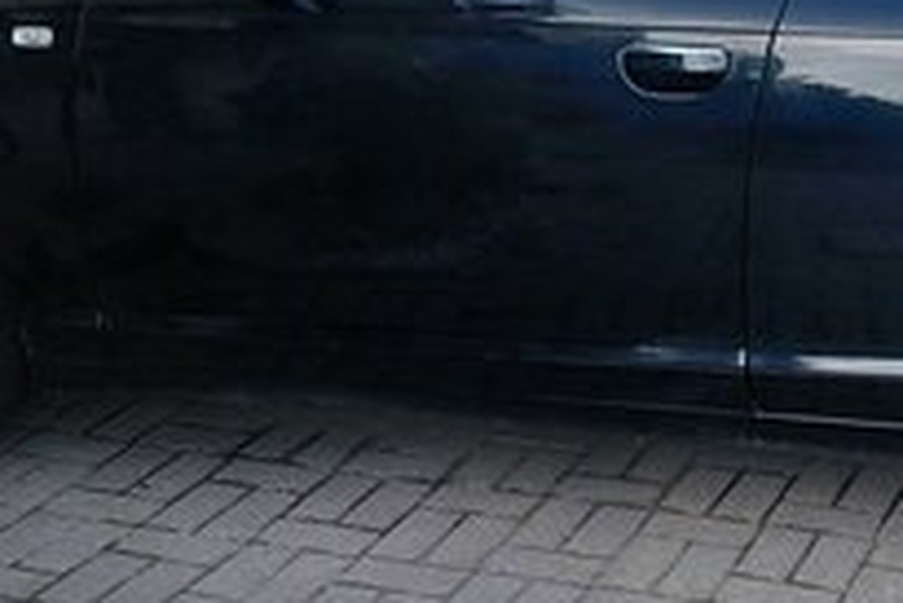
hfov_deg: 24.4
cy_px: 154
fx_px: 2033
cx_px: 802
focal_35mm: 81
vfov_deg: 16.8
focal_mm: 4.69
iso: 50
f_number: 1.8
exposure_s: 1/385
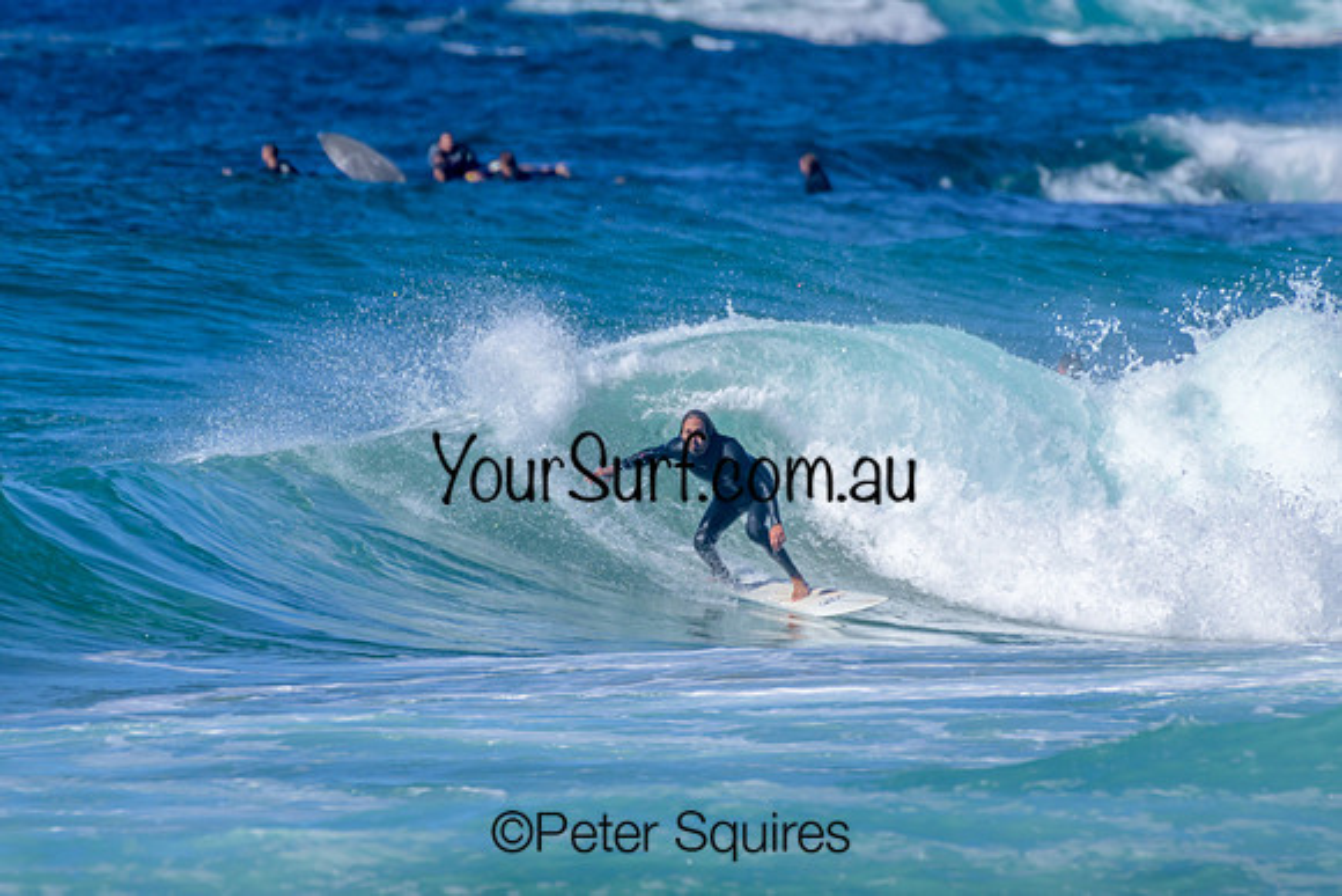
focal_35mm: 1000
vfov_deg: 1.4
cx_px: 671
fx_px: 37285
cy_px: 448
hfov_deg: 2.1
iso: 720
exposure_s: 1/2000
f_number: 11
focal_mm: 1000
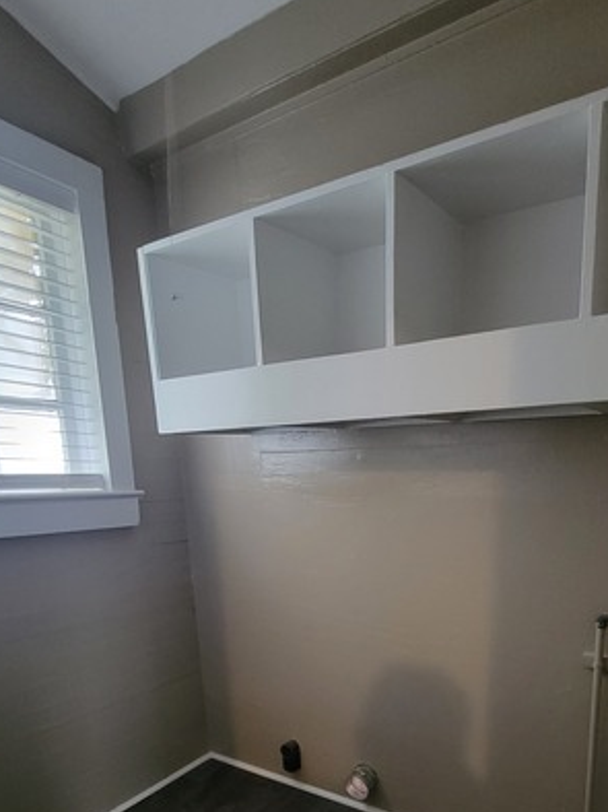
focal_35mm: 22
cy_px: 603
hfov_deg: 60.7
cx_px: 354
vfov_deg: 71.5
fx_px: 516
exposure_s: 1/30
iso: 640
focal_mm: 2.2
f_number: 2.2
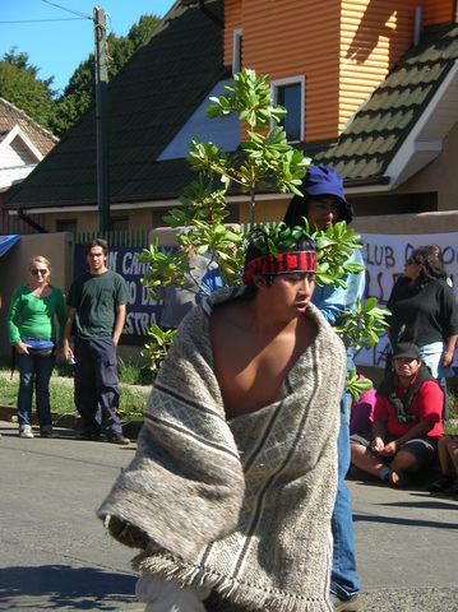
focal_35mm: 96
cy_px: 306
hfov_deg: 15.4
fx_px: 1697
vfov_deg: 20.5
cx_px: 229
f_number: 4.8
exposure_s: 1/183
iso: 50
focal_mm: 15.9
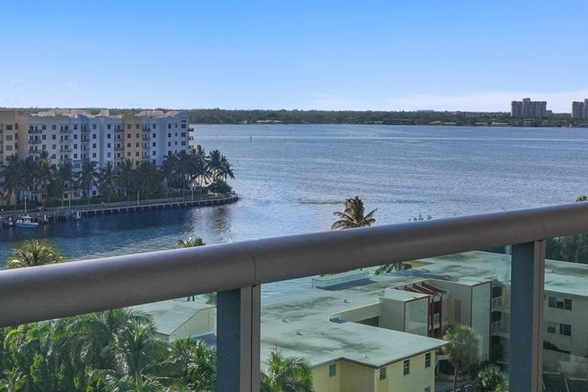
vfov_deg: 22.6
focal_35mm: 60
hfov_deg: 33.4
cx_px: 257
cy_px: 148
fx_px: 980
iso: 250
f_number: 11
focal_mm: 20
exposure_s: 1/1250
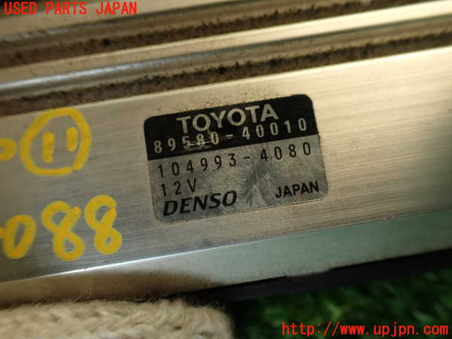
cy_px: 170
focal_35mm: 30
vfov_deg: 46.8
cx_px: 226
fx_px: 392
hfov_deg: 60.0
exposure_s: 1/40
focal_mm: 5.4
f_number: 2.3
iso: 200
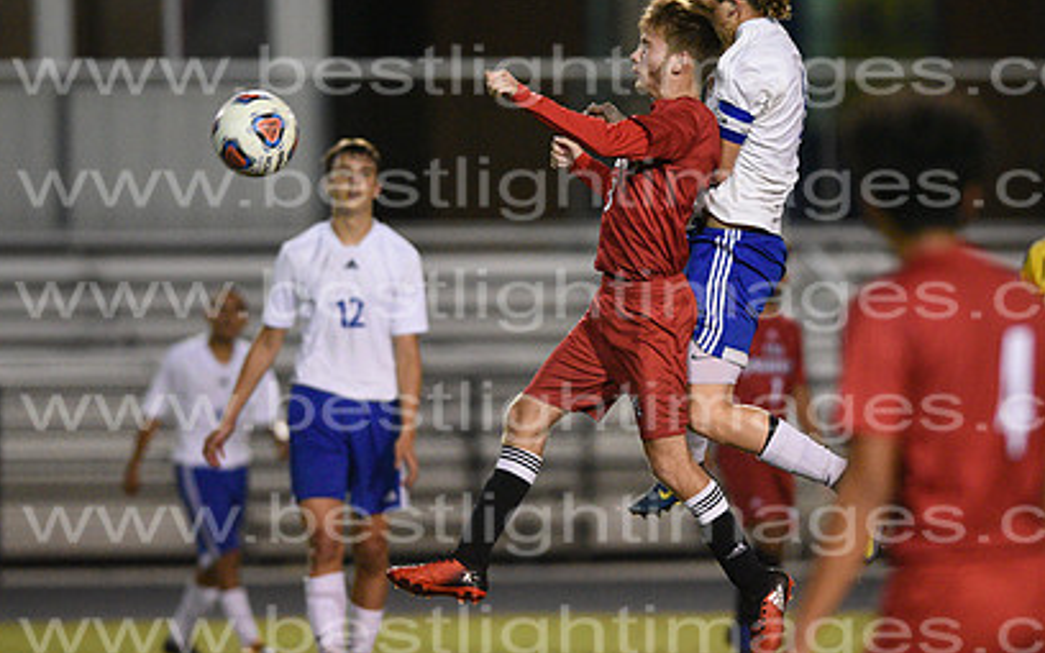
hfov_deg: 4.8
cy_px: 245
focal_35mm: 435
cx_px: 602
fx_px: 12389
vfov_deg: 3.0
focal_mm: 300
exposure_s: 1/800
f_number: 3.2
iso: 8000
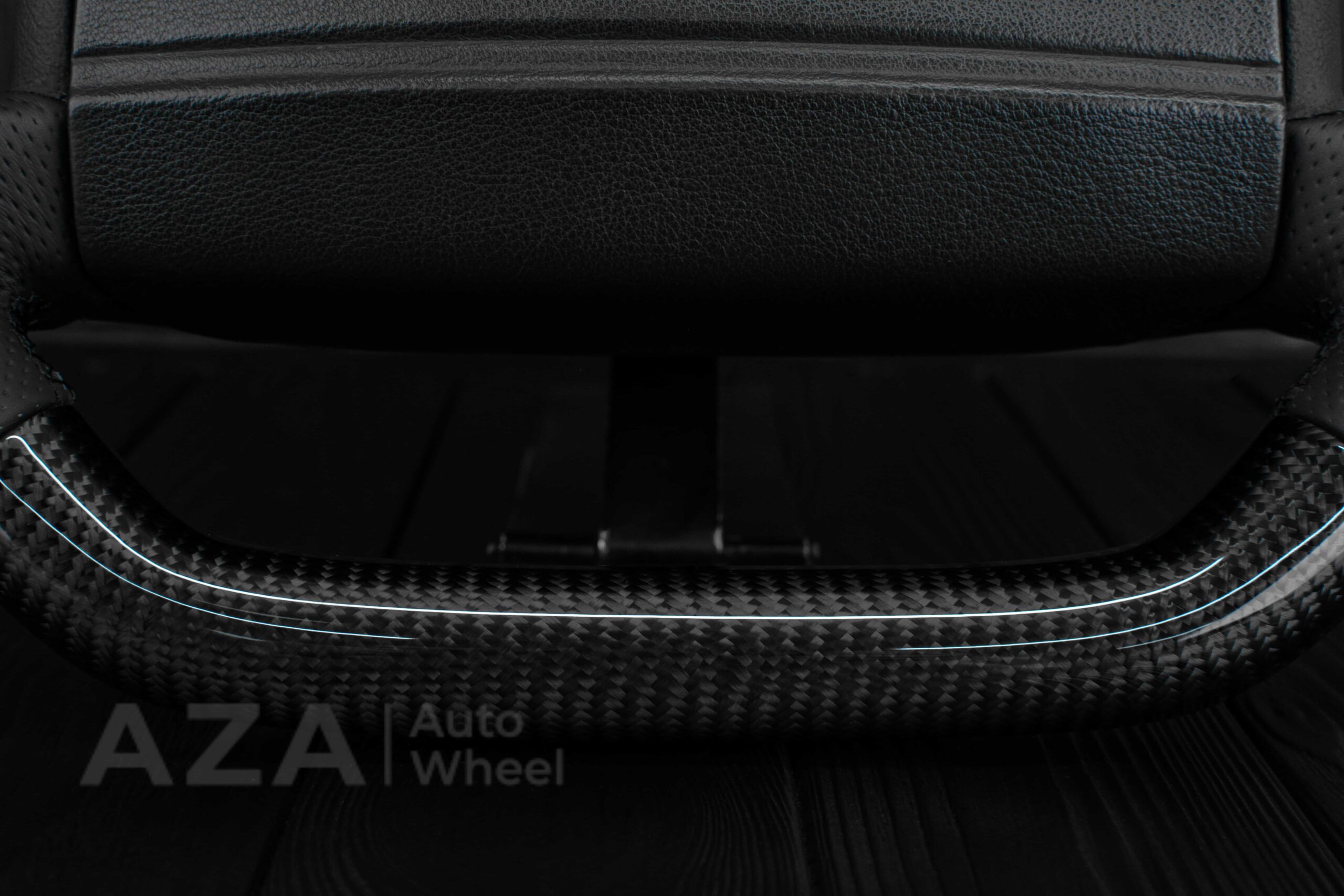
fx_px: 1960
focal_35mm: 52
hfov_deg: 37.8
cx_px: 672
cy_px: 448
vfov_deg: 25.8
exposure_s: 1/125
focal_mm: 35
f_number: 6.3
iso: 500
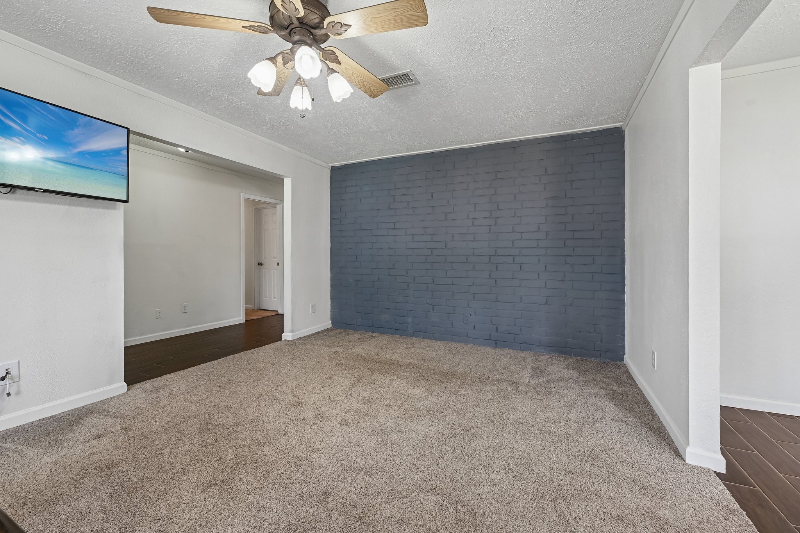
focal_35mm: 14
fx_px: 311
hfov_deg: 104.3
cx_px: 400
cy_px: 266
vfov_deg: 81.2
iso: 400
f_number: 8
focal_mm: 14
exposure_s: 1/10
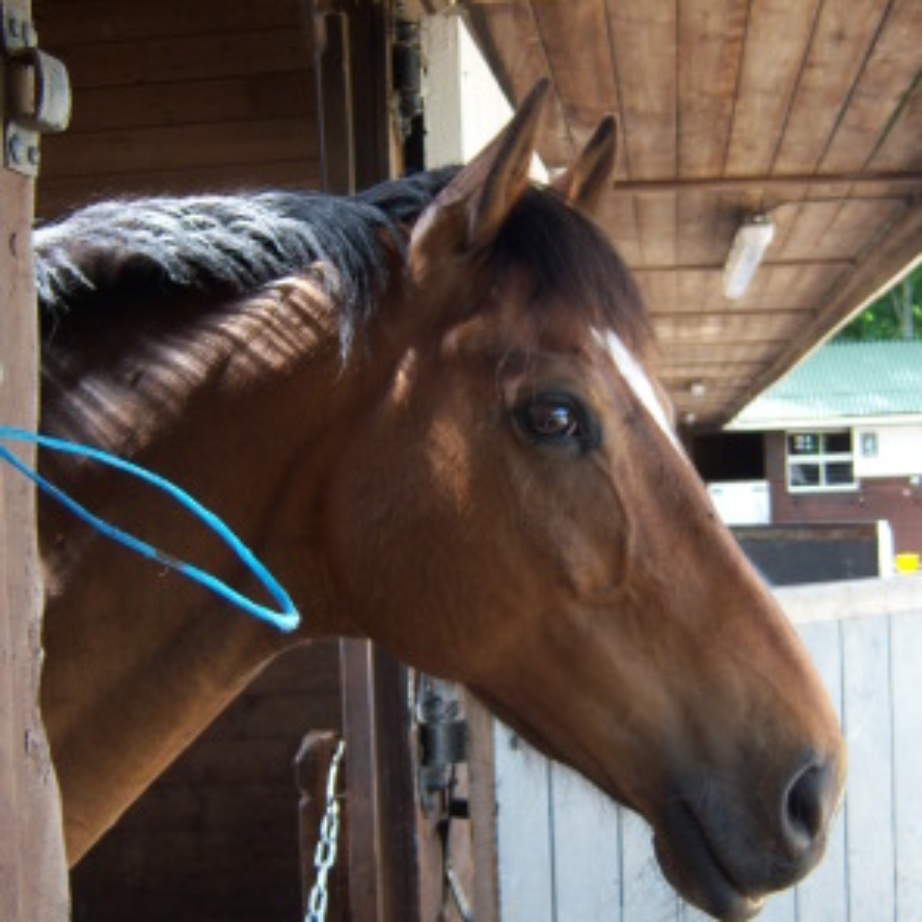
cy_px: 495
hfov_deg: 31.0
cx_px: 523
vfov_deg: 31.1
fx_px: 1657
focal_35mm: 55
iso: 80
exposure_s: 1/80
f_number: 2.8
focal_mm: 7.5
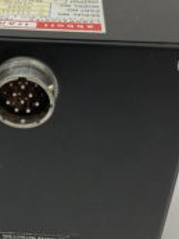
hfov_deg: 22.1
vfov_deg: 29.7
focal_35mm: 65
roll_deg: +0.1
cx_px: 22
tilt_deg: -33.1
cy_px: 94
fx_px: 448
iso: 64
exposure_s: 1/120
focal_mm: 3.99
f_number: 1.8
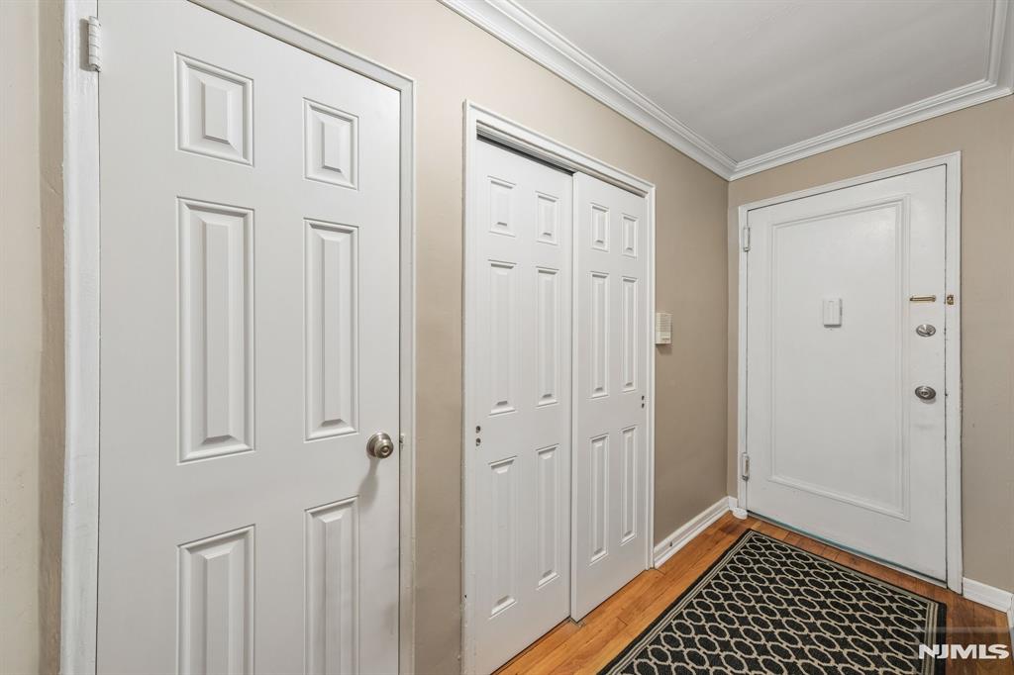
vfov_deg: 90.0
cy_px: 338
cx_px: 507
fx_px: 338
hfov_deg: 112.6
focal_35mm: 12
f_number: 8
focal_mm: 8
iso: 320
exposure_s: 1/2.5
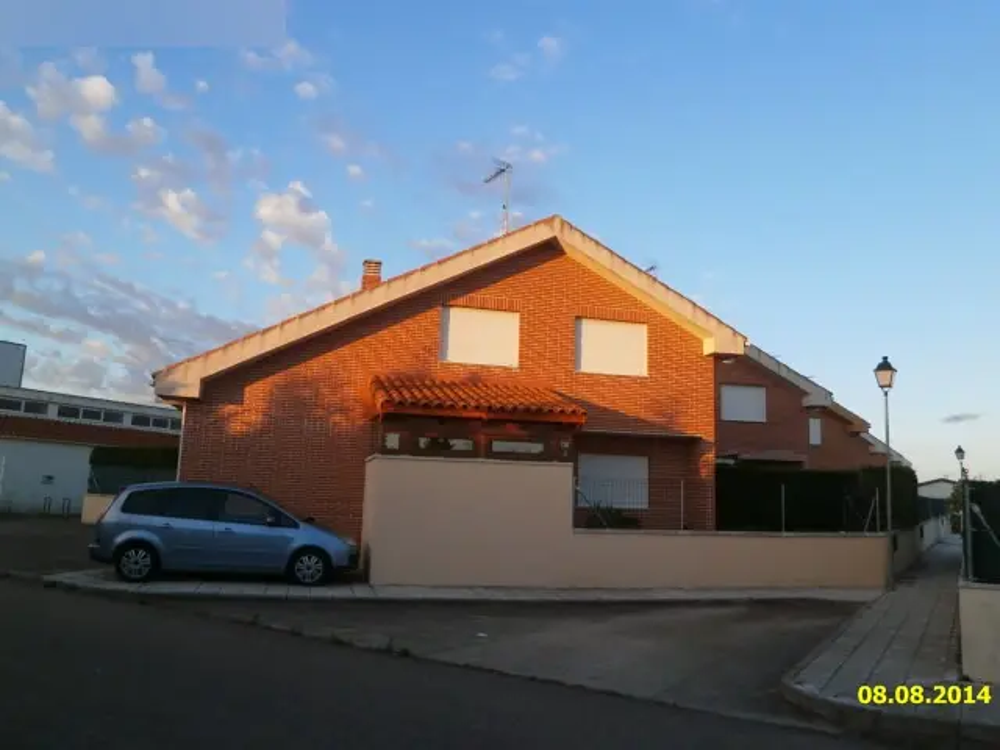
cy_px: 375
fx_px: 751
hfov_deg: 67.3
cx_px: 500
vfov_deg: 53.1
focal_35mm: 26
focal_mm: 4.7
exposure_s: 1/320
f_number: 2.8
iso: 100
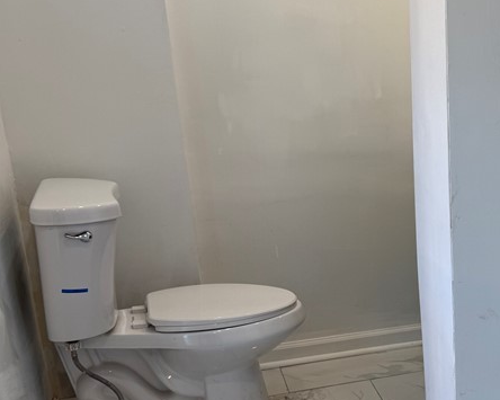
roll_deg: +0.5
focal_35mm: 54
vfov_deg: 27.7
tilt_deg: -18.7
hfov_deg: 32.7
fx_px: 799
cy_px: 299
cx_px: 467
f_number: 1.78
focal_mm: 6.76
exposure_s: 1/167
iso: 64
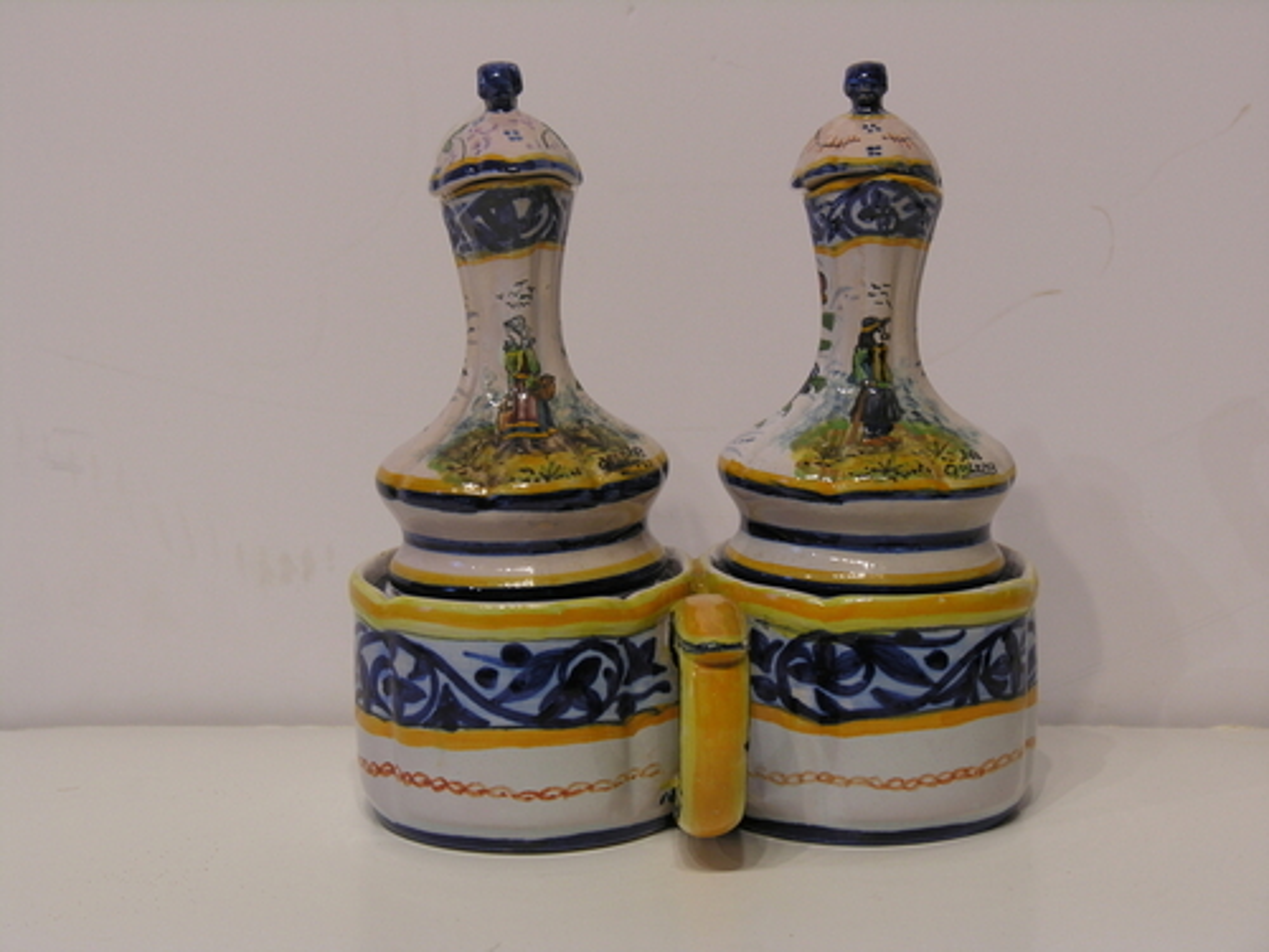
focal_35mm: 104
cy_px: 476
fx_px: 3813
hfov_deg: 18.9
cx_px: 634
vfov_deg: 14.2
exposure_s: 1/4
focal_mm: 26.5
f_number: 3.7
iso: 60
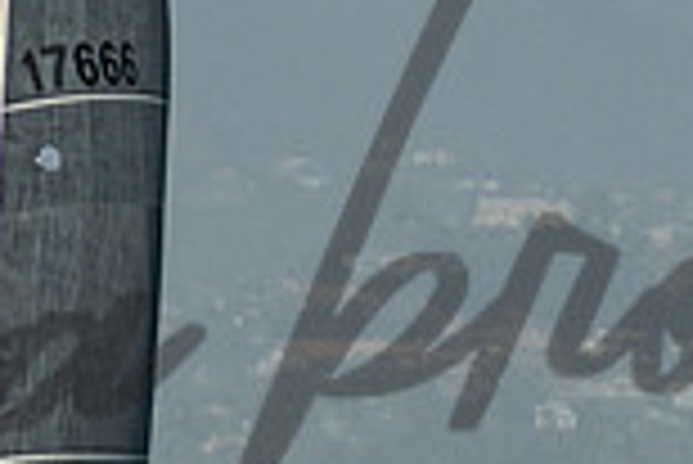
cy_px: 565
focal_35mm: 1188
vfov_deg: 1.2
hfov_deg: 1.7
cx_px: 1171
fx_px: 22890
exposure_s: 1/1600
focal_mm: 200
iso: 320
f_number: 6.3
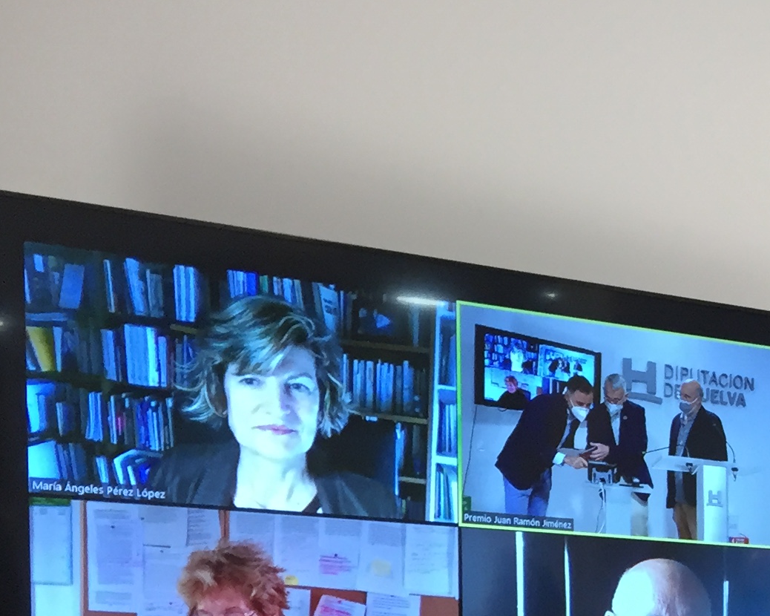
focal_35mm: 89
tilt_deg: -0.1
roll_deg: +1.0
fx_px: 2028
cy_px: 848
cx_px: 1133
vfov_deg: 16.2
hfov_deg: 19.0
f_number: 2.2
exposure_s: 1/33
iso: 40
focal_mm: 4.15
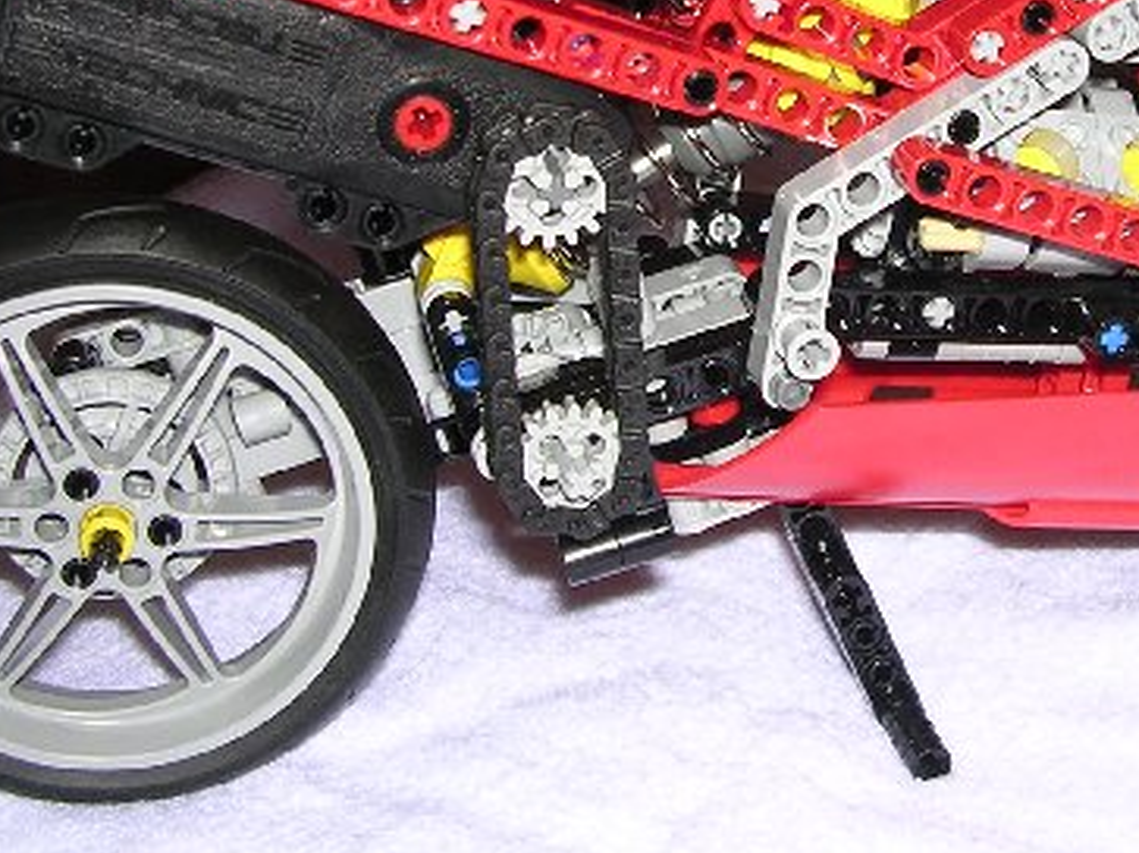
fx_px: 2204
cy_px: 160
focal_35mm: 67
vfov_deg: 21.6
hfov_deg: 28.6
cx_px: 822
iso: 100
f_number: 2.8
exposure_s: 1/60.1
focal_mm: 5.8
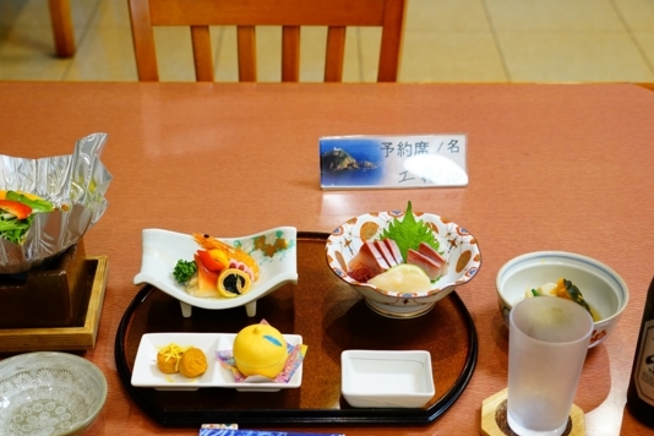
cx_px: 321
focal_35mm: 57
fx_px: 1035
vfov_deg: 23.7
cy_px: 278
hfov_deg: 35.1
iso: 800
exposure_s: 1/60
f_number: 4.5
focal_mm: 38
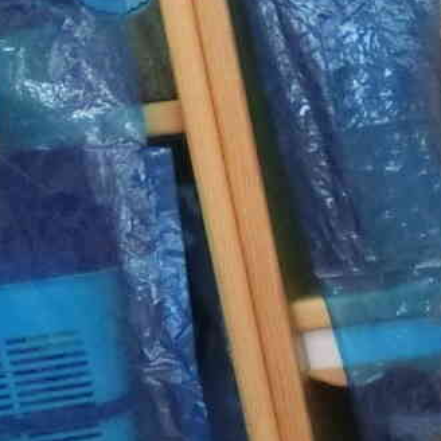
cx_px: 1064
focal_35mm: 138
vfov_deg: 12.3
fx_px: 1989
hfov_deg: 10.8
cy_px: 553
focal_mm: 4.5
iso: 400
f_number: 3.5
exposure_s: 1/80
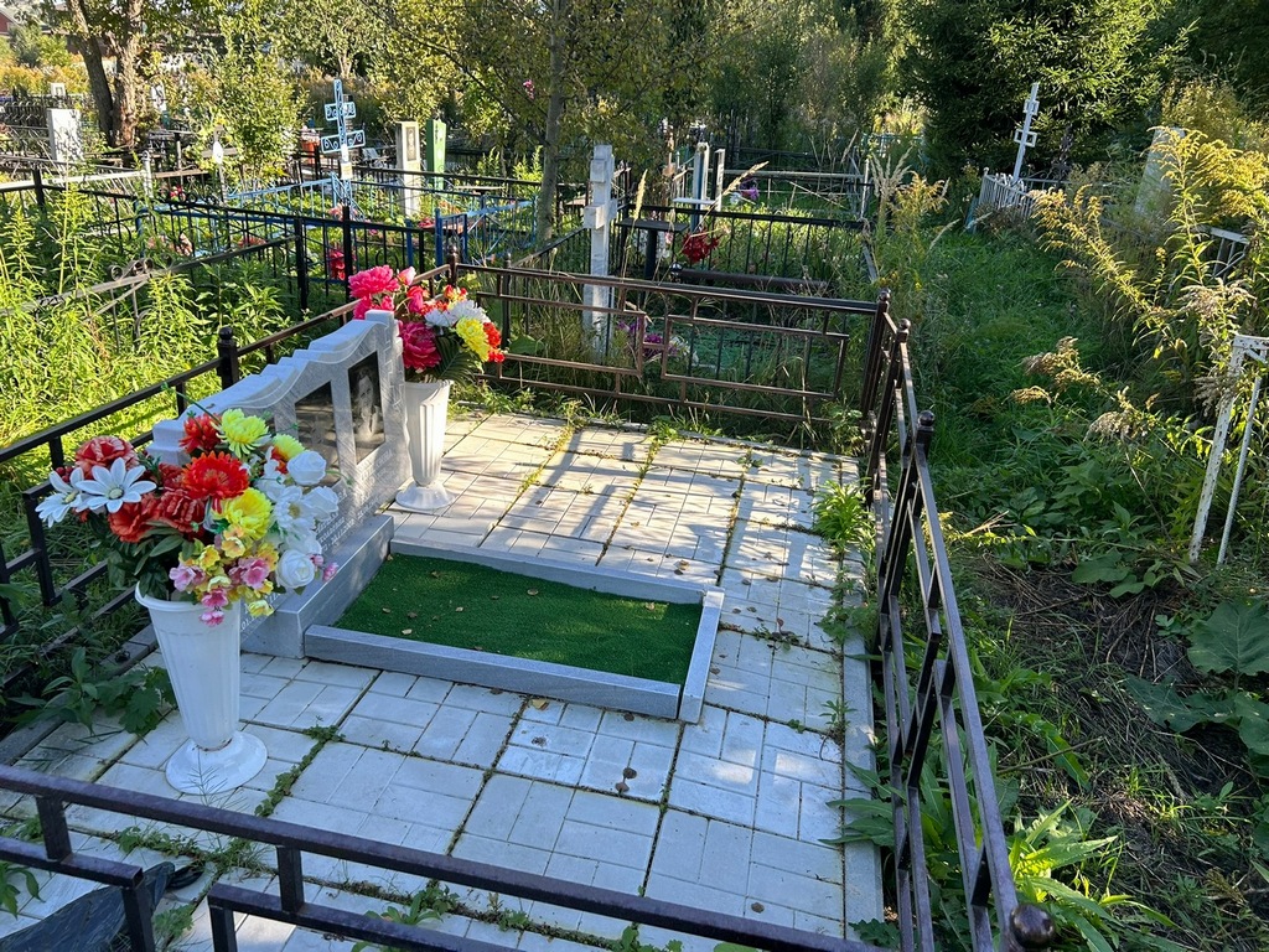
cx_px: 634
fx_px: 953
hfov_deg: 67.3
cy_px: 476
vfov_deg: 53.1
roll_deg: -0.8
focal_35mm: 26
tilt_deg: -30.4
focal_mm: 5.7
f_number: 1.5
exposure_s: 1/464
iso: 50
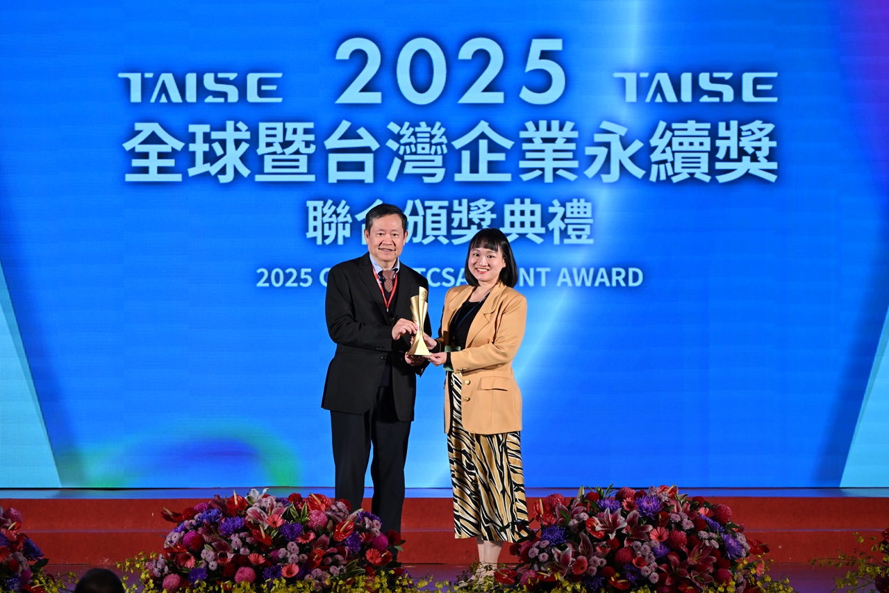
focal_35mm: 290
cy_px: 296
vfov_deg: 4.7
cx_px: 444
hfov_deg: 7.1
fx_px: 7160
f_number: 7.1
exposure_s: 1/192
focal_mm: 290
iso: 1250
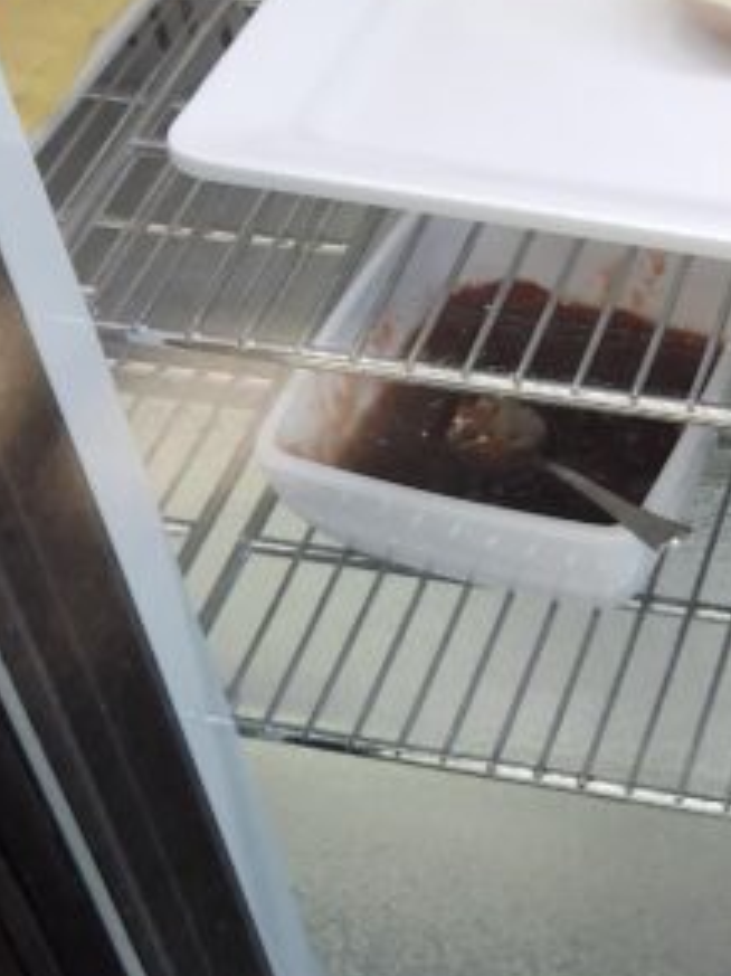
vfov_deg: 23.9
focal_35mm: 81
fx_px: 2282
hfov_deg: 17.5
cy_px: 275
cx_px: 825
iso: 125
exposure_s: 1/180
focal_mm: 5.4
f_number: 1.8
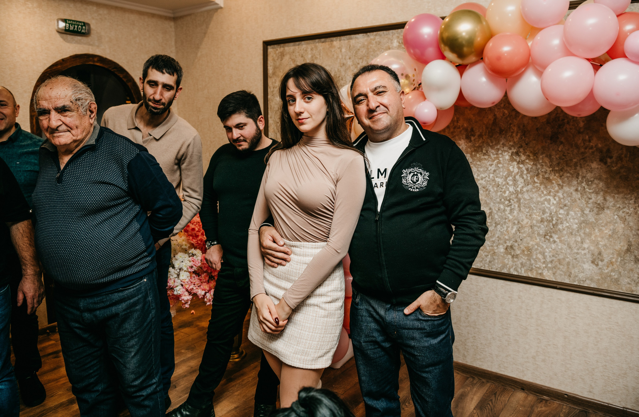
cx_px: 331
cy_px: 196
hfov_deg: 65.4
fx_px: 497
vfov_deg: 45.4
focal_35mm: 28
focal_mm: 27
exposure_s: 1/160
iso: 125
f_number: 4
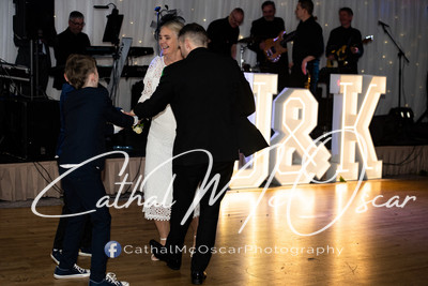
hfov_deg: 20.4
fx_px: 1189
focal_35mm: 100
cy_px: 143
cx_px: 214
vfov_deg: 13.7
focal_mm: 100
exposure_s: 1/250
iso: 640
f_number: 2.8
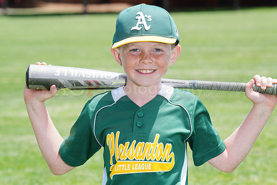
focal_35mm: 205
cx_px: 139
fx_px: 1577
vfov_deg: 6.7
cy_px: 85
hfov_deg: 10.0
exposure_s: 1/200
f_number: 10
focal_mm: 184
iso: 200
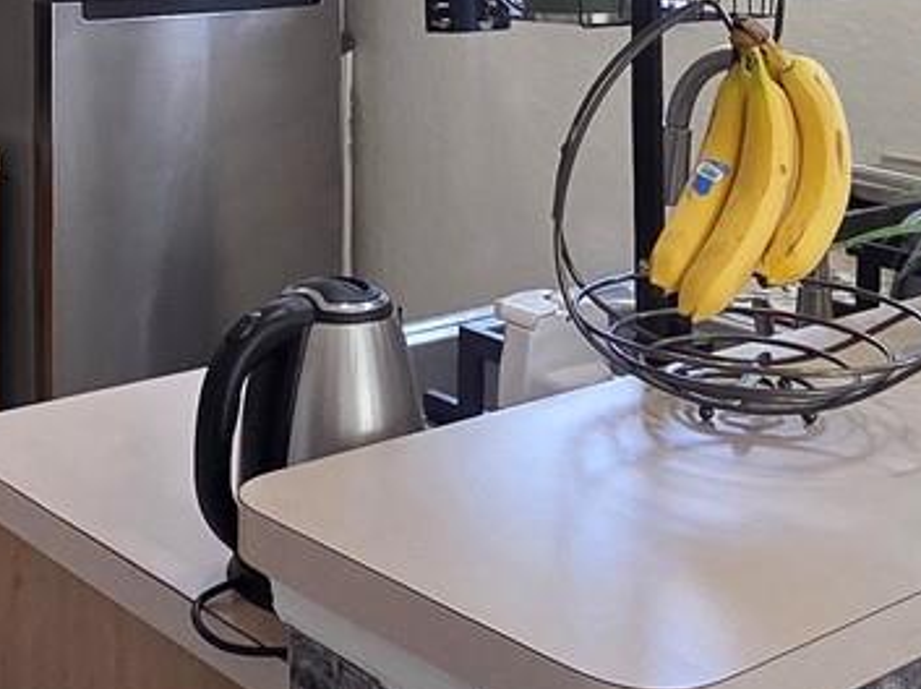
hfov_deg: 31.7
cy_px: -170
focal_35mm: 59
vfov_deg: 22.5
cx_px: 157
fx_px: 1568
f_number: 2.2
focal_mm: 2.2
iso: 200
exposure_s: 1/120
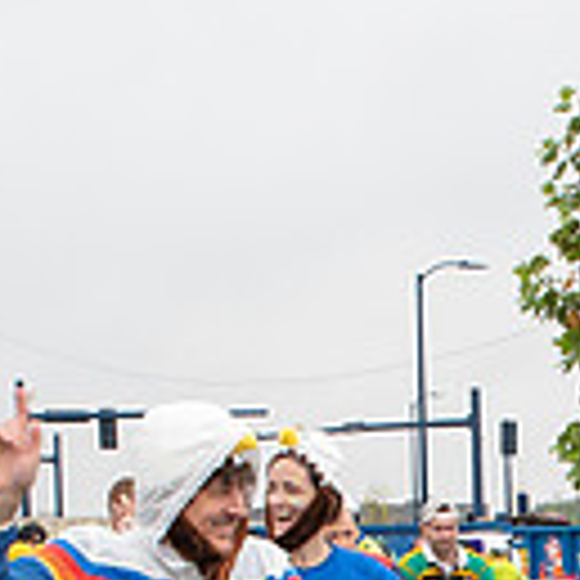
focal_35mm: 135
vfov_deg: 12.4
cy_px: 805
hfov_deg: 12.4
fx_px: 2559
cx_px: 812
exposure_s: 1/200
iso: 400
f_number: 7.1
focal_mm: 26
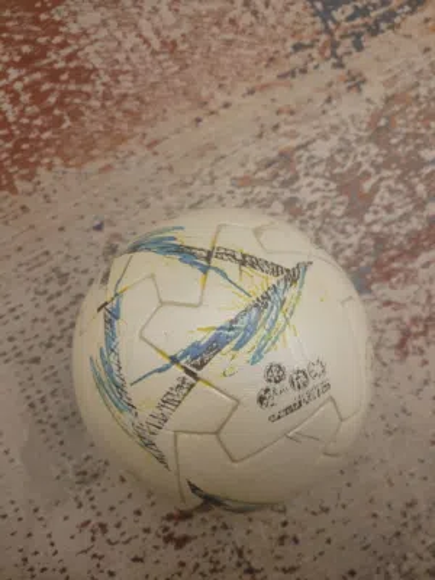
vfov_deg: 67.3
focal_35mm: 26
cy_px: 290
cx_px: 218
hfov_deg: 53.1
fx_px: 436
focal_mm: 5.4
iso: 500
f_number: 1.8
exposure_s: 1/40
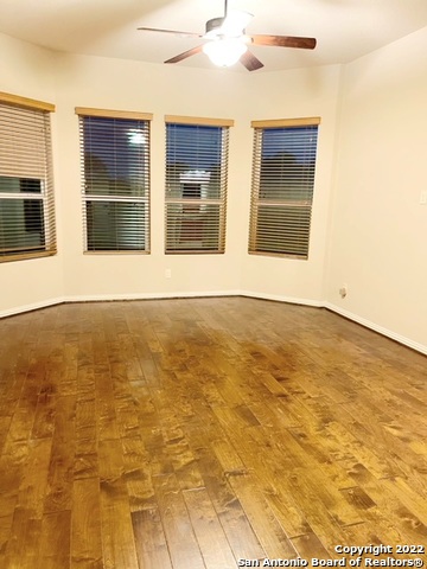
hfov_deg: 53.1
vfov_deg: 67.3
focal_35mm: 26
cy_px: 284
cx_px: 214
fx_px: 428
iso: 500
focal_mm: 5.1
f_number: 1.6
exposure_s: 1/30
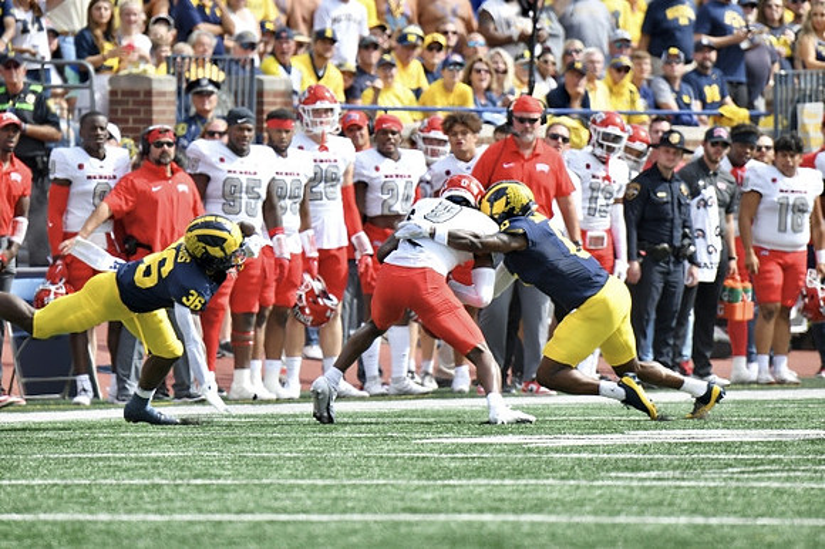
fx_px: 9894
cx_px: 412
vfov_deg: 3.2
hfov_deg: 4.8
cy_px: 274
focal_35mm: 432
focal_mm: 360
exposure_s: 1/800
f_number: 5.6
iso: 400
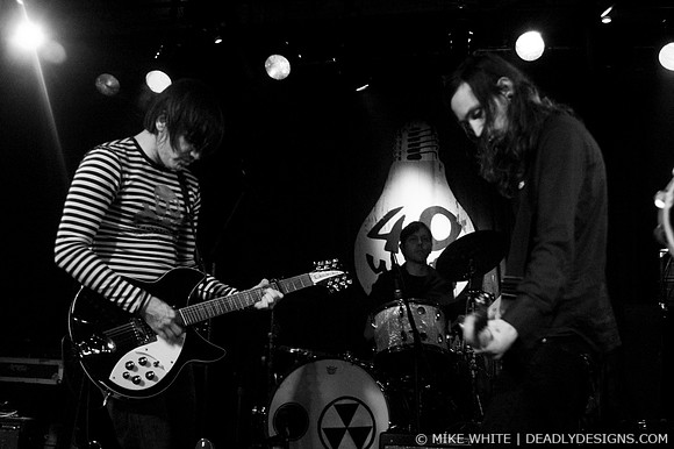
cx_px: 337
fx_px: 982
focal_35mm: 52
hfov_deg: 37.9
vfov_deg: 25.7
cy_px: 224
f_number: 2.8
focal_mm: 35
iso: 800
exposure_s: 1/50
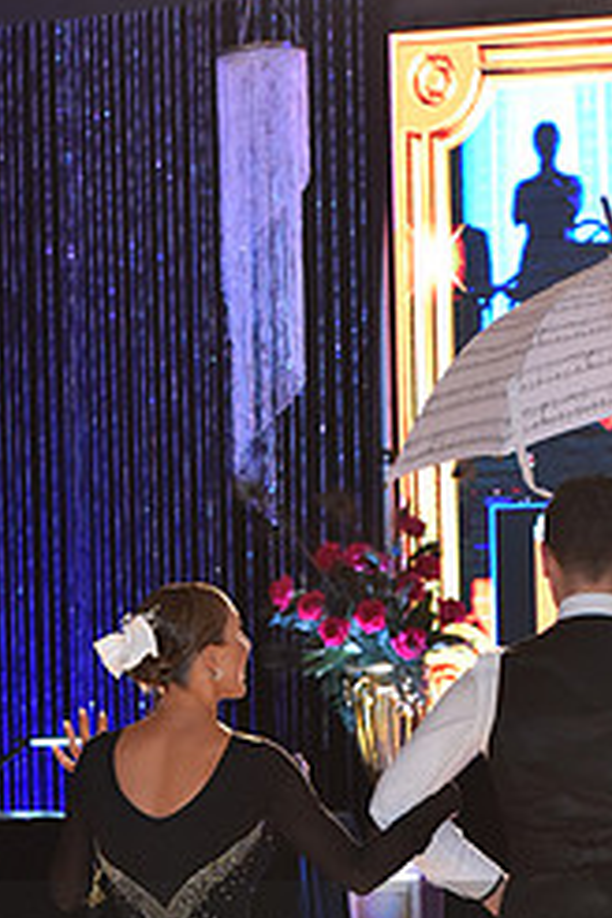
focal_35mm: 193
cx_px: 420
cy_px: 1008
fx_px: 4921
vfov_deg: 10.5
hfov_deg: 7.1
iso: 2000
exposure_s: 1/250
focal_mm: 82
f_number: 4.5
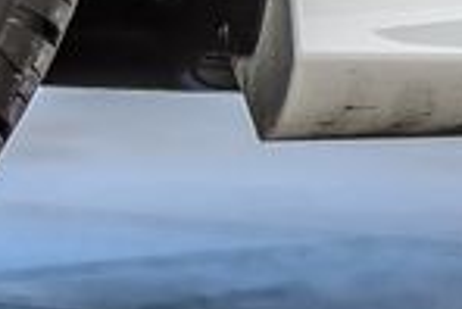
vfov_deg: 2.1
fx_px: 8388
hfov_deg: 3.1
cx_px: -812
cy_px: -317
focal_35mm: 653
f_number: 4
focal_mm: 70
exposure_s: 1/1250
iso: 400
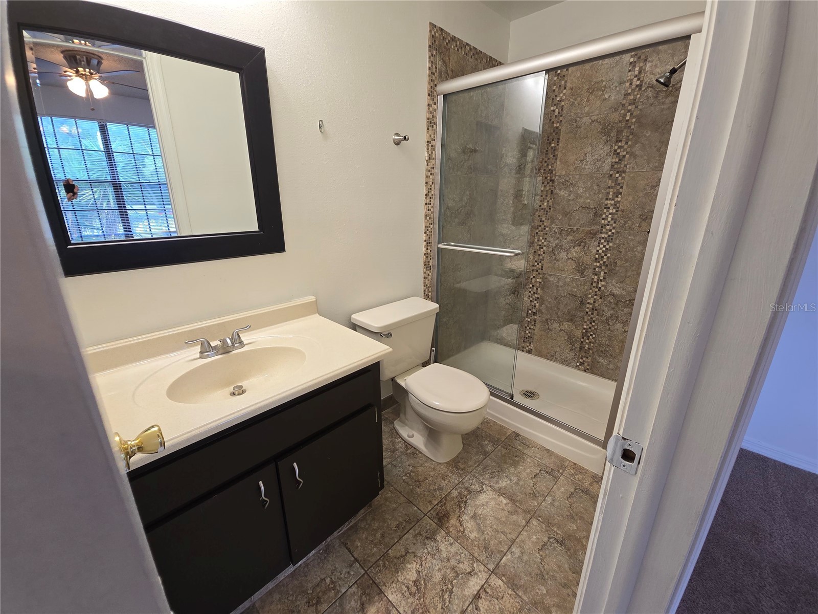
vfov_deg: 89.9
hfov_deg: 106.2
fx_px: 307
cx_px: 409
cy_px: 307
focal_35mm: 13
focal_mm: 2.2
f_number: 2.2
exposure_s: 1/60
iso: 100
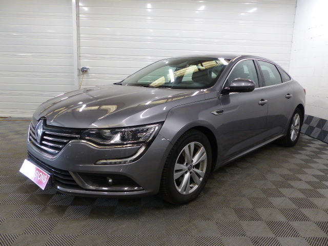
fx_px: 246
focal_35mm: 26
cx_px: 164
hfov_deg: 67.3
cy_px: 123
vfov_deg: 53.1
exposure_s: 1/60
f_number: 2.8
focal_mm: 4.5
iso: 320
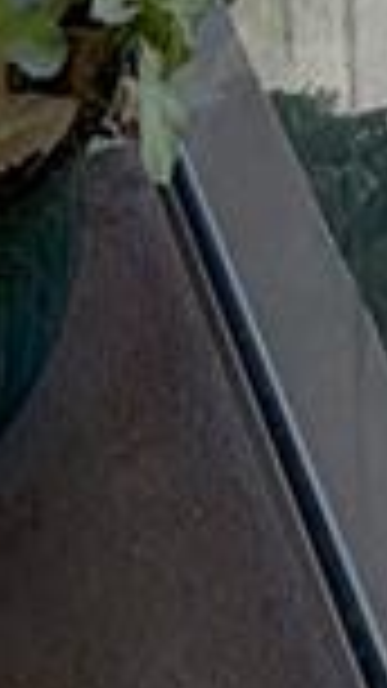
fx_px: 2190
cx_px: 940
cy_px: -1412
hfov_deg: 9.1
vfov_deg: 11.0
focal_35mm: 120
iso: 20
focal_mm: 2.22
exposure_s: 1/901
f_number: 2.2
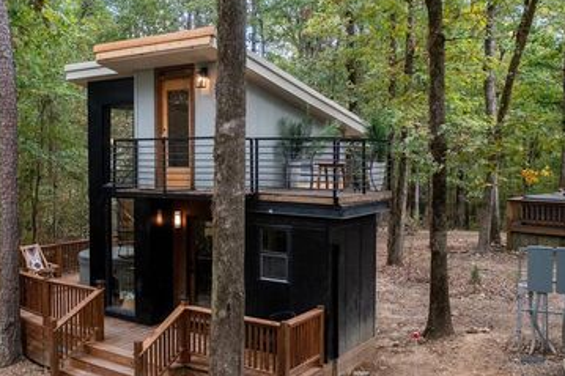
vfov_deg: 34.2
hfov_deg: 48.7
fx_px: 612
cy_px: 186
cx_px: 184
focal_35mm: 39
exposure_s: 1/160
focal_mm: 10.26
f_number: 2.8
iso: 800
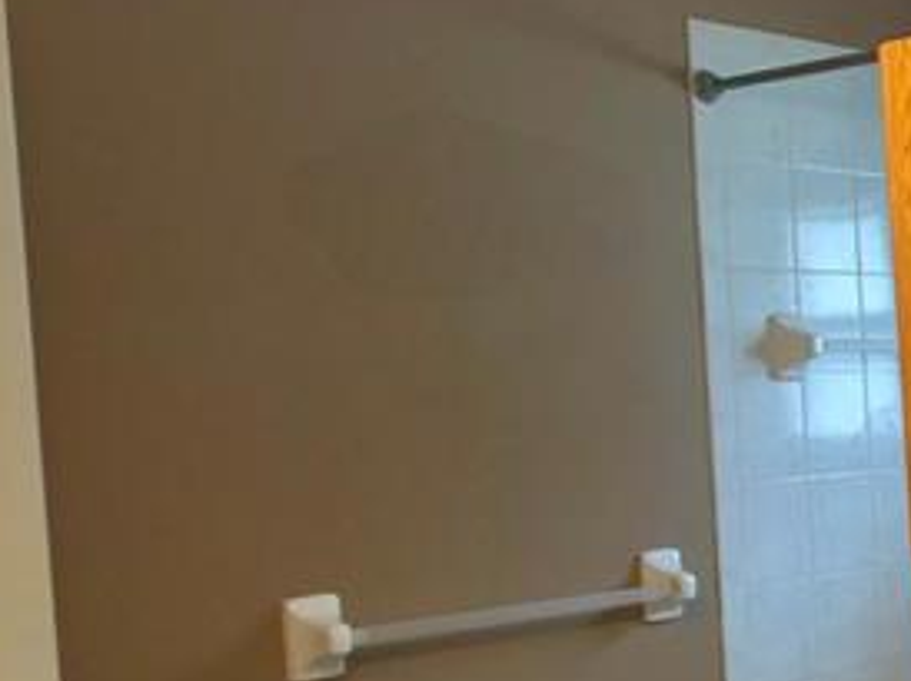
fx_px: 1499
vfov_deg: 25.5
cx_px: 1433
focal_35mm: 57
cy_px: 465
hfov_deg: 24.5
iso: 50
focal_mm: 2.2
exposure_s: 1/60.2
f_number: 1.9
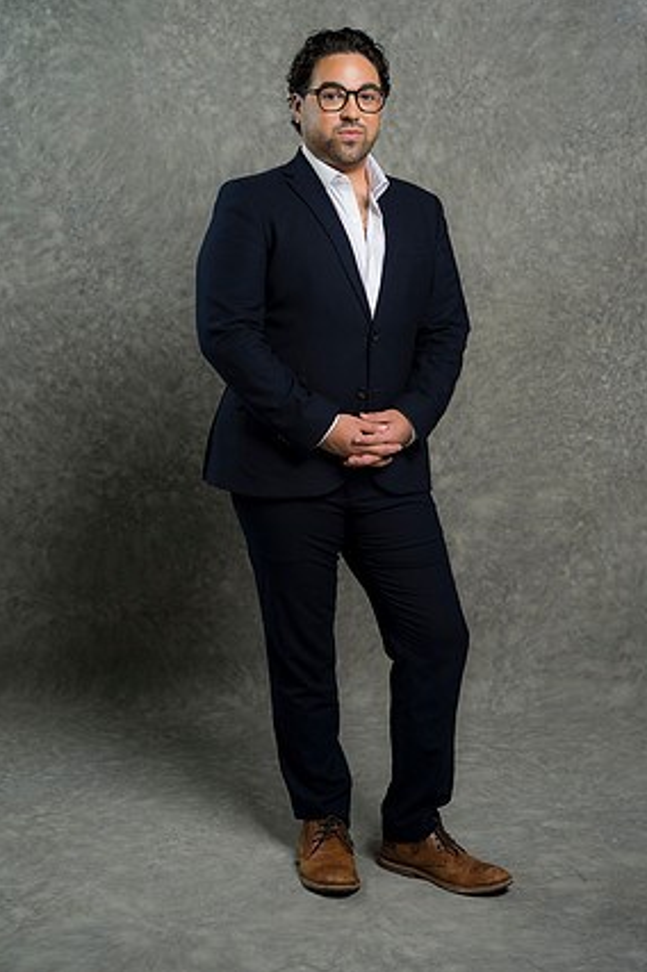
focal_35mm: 58
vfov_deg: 34.5
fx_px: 1566
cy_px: 462
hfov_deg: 23.3
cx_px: 339
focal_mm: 55
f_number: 4
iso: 125
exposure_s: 1/160
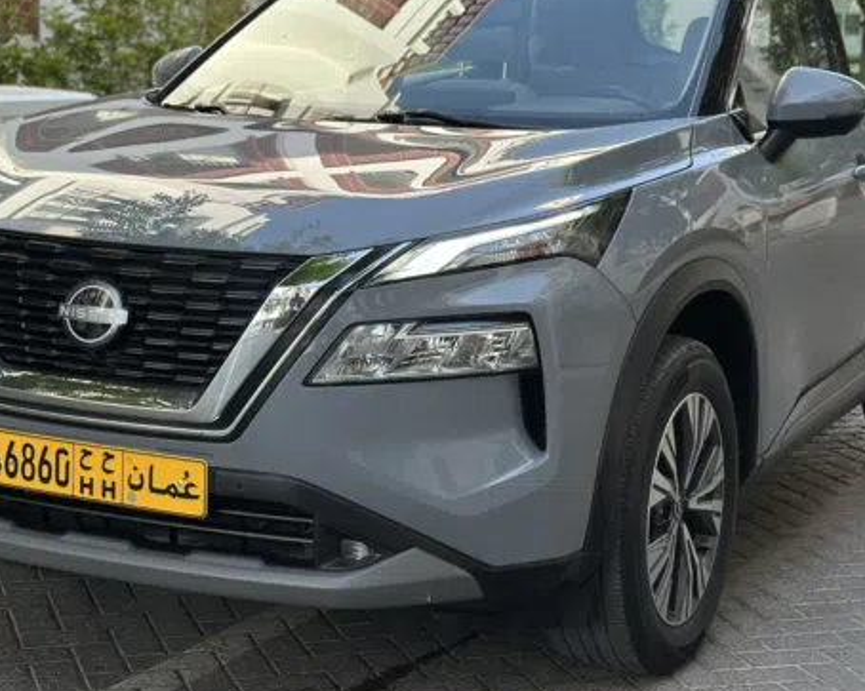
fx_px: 1689
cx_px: 412
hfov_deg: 28.7
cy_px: 261
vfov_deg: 23.1
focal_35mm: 66
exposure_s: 1/1019
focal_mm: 6.86
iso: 80
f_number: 1.78
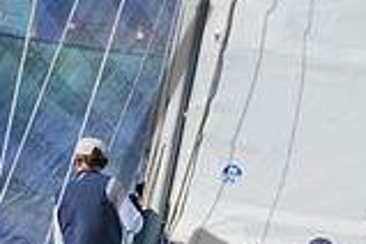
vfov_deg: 1.3
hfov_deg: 2.0
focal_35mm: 1023
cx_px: -69
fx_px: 10400
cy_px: 110
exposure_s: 1/500
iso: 160
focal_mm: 115
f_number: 6.3
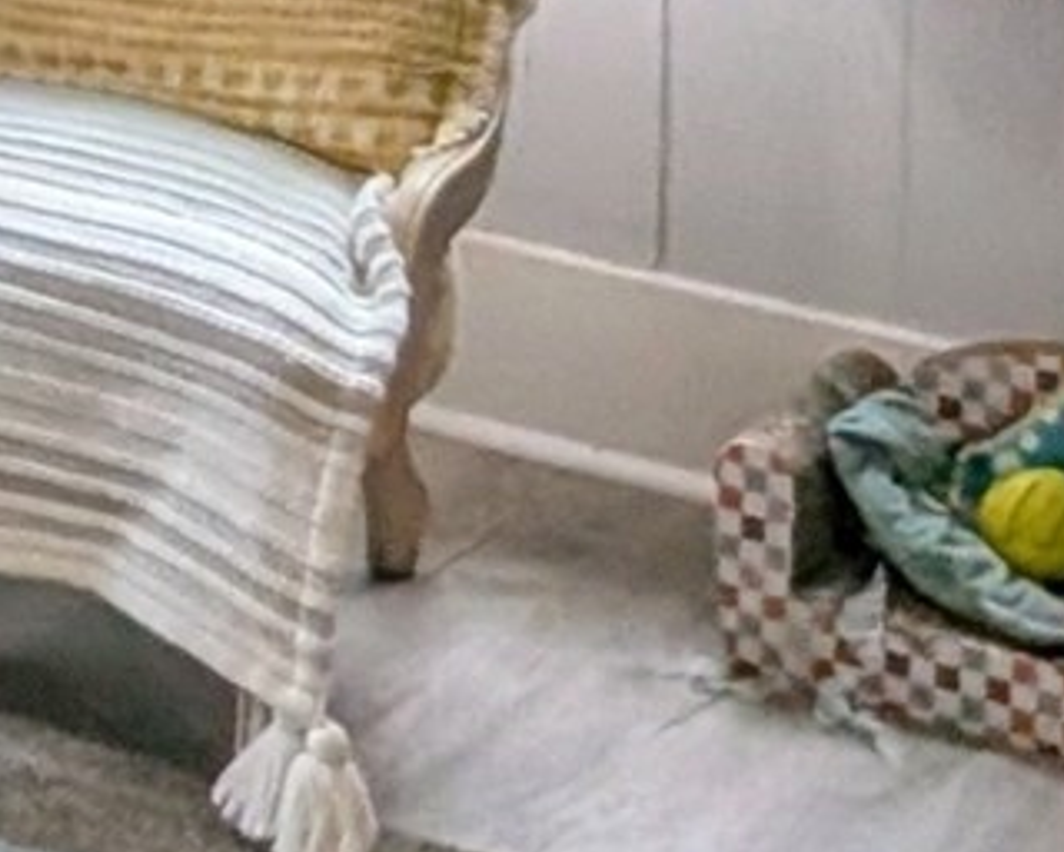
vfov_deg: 12.7
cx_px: -645
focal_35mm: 100
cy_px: -1055
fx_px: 3149
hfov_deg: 16.9
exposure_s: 1/120
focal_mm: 2.22
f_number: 2.2
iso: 74
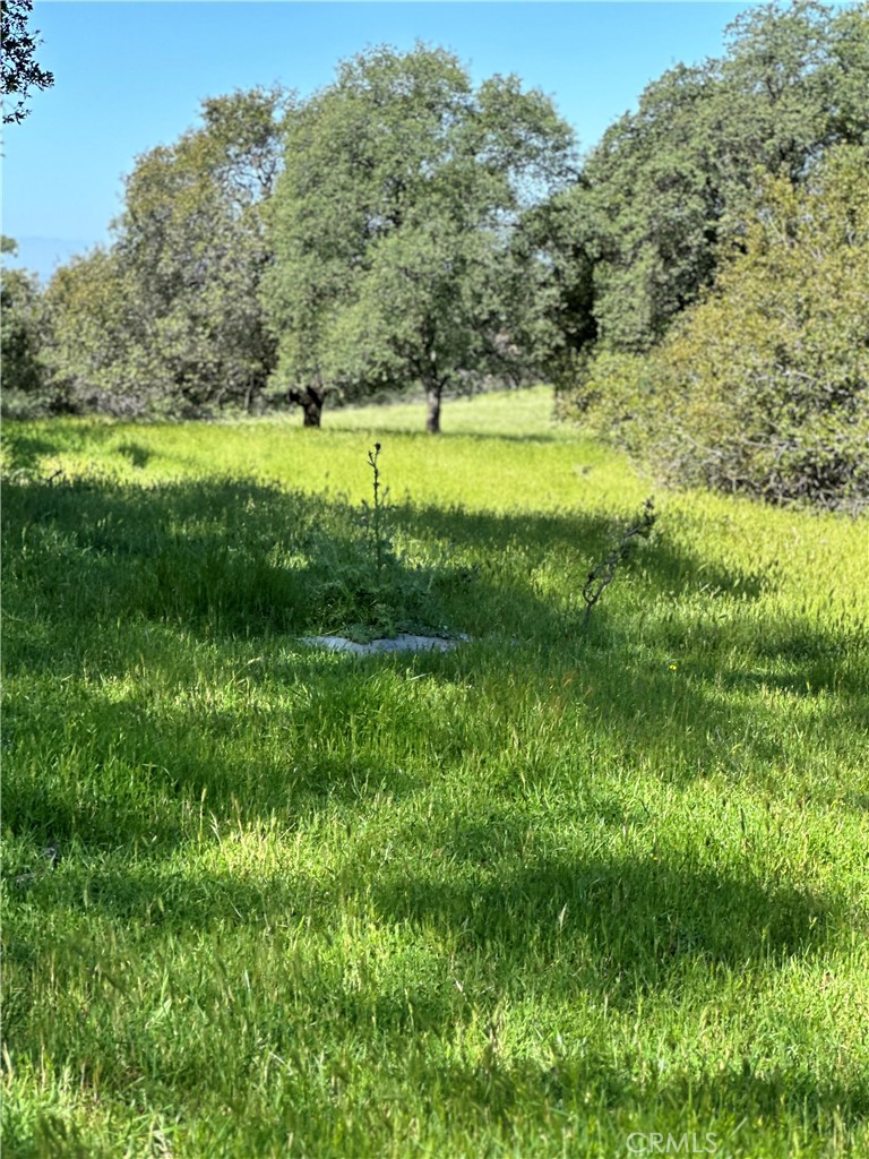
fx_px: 2577
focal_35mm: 77
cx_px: 434
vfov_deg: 25.3
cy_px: 580
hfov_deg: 19.1
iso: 25
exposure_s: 1/205
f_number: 2.8
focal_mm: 9
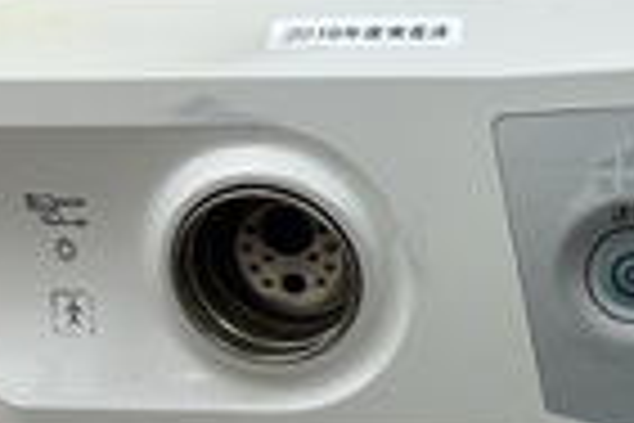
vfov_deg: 18.9
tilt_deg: -23.8
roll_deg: +2.0
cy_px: 364
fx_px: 1250
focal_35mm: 71
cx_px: 719
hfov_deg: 26.0
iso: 64
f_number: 1.78
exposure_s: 1/161
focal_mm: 6.86
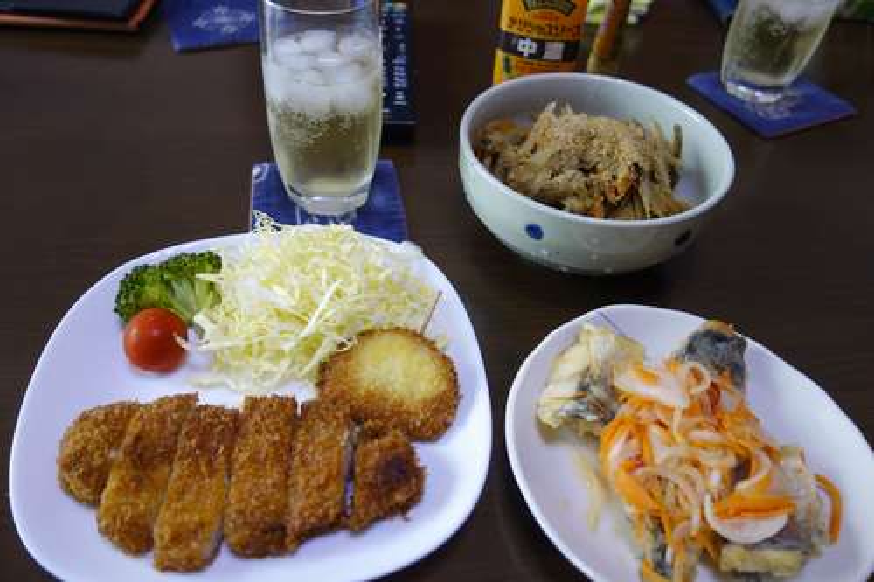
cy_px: 291
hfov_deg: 65.5
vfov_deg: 46.4
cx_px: 437
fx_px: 680
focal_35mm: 28
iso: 160
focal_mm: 10.4
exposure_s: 1/30
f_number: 1.8
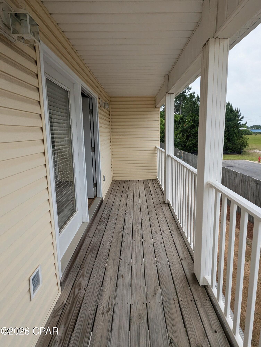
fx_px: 130
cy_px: 174
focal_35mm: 13
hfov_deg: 90.0
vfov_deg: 106.1
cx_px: 130
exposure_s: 1/934
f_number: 2.2
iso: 45
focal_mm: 1.95
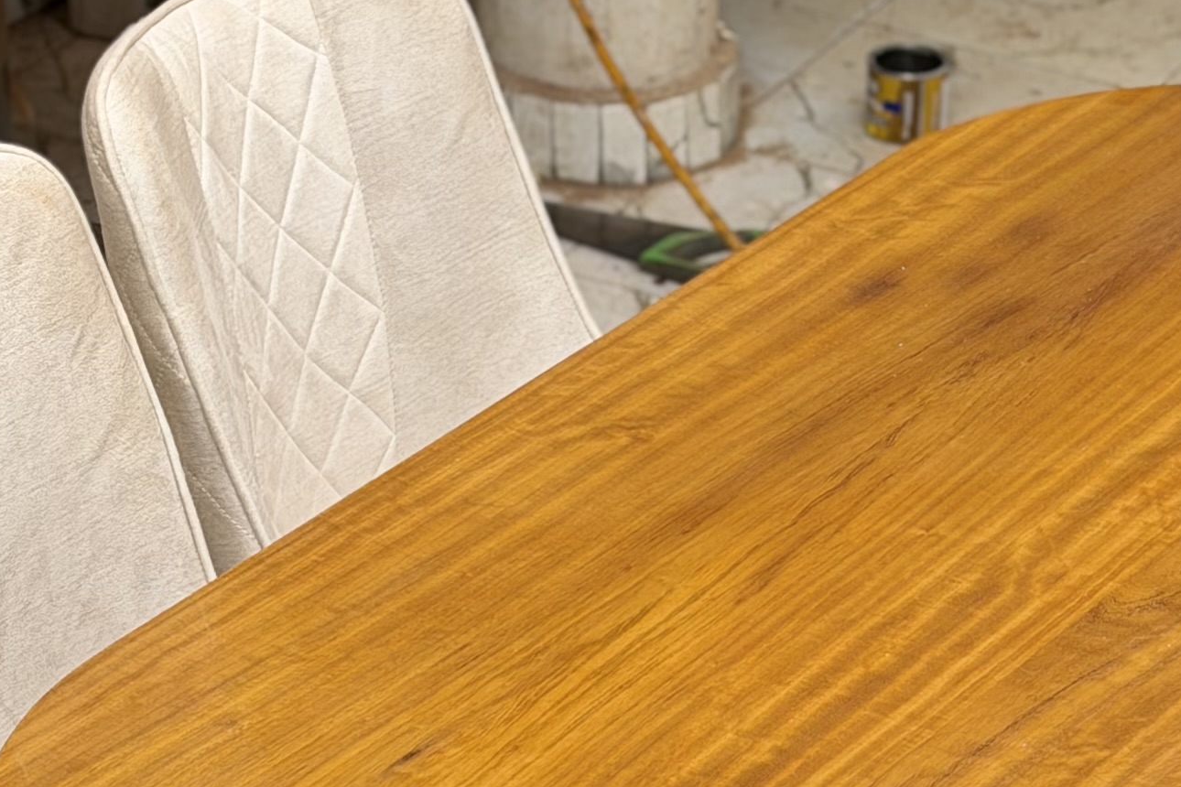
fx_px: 5117
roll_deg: -3.8
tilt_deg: -32.3
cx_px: 937
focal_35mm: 156
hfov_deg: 13.1
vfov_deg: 8.8
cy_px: 759
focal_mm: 6.76
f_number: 1.78
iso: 64
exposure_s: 1/1222
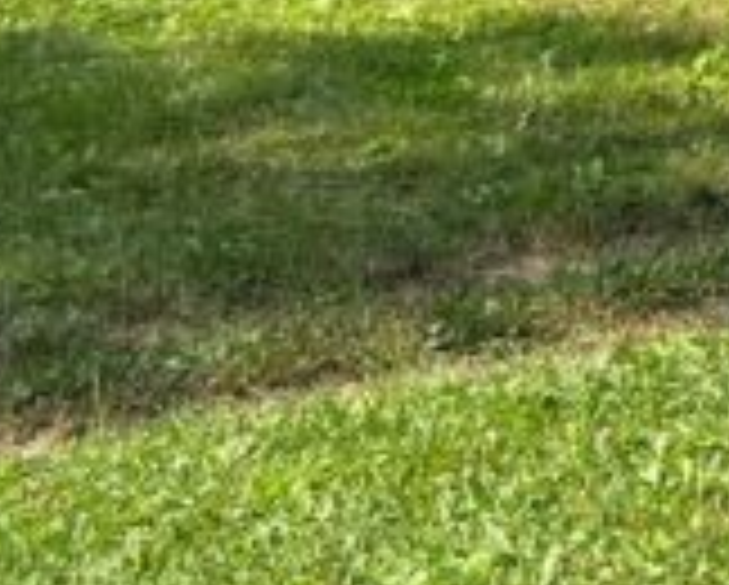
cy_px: -585
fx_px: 3607
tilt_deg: -2.6
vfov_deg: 8.8
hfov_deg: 9.8
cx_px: 1897
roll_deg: -0.4
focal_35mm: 167
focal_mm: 5.7
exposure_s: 1/1901
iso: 50
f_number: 1.5
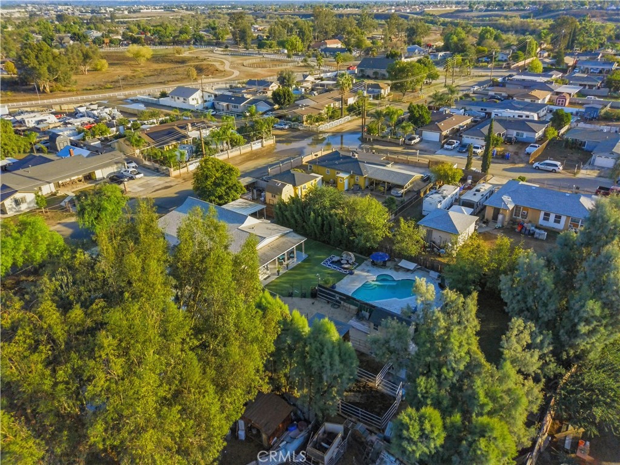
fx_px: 466
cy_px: 232
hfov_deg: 67.3
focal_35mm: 26
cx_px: 310
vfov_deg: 53.1
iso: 400
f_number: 1.8
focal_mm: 4.7
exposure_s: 1/840
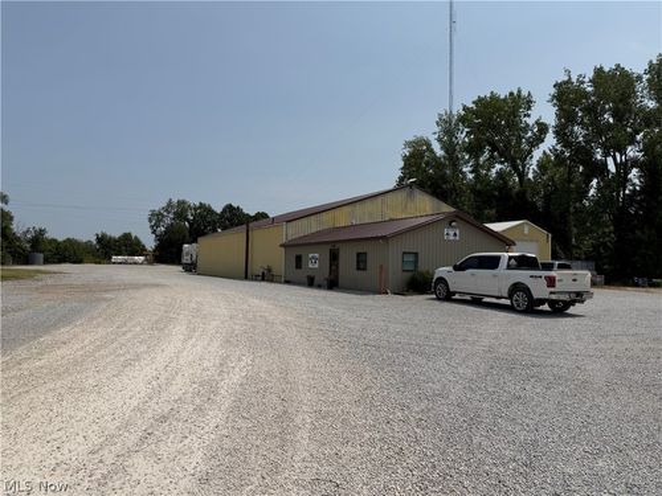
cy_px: 248
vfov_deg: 56.8
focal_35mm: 24
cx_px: 331
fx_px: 459
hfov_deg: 71.6
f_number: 1.78
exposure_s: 1/11905
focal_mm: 6.76
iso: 80
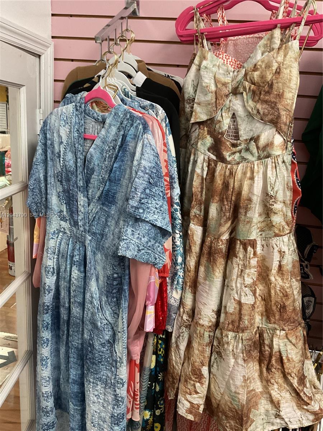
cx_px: 162
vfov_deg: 61.7
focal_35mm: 29
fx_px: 361
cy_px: 216
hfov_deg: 48.2
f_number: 1.8
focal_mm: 3
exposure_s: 1/60
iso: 160
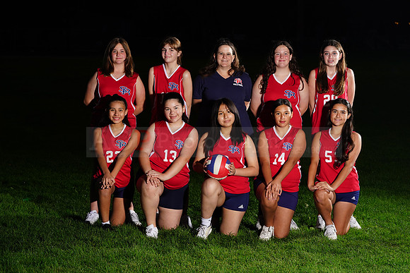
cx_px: 205
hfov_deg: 20.4
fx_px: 1139
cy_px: 136
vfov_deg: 13.7
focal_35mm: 100
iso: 400
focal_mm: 100
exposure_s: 1/125
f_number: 8
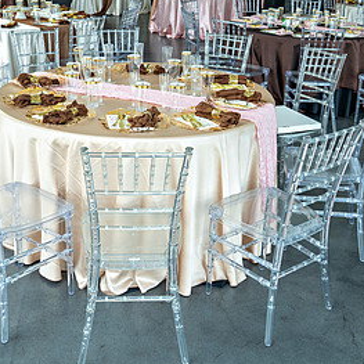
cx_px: 155
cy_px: 116
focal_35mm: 45
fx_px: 535
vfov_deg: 37.1
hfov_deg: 37.5
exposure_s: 1/160
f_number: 4
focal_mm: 24
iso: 250
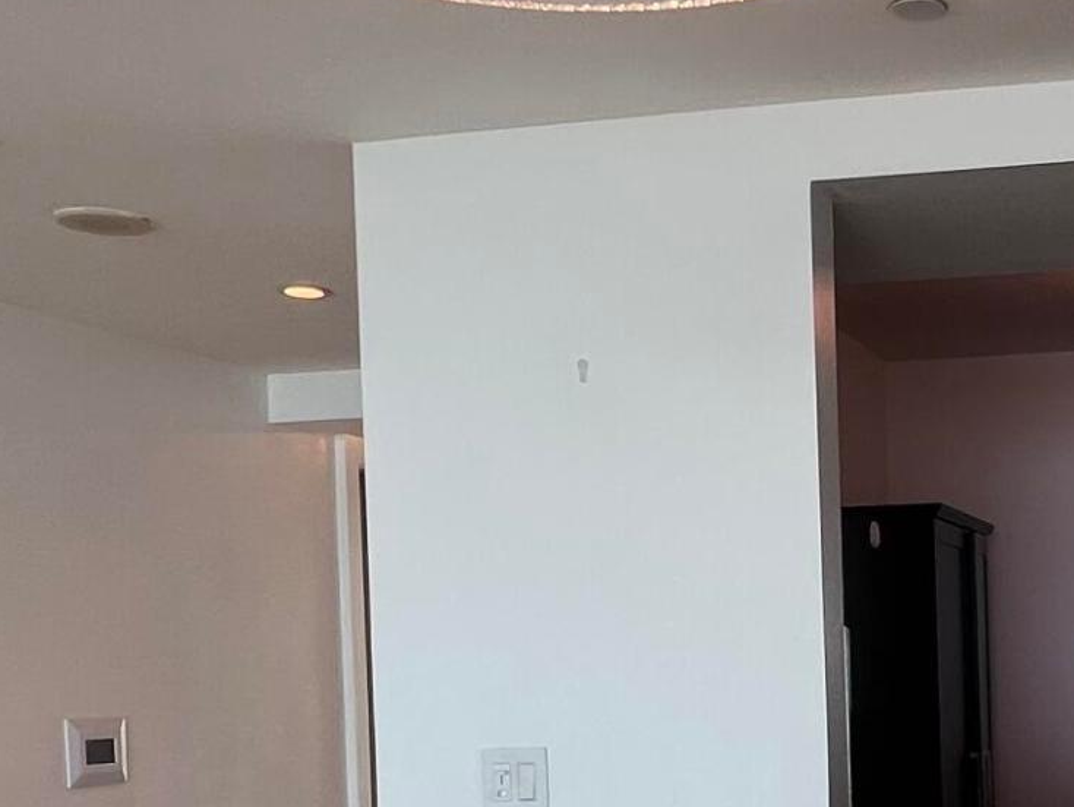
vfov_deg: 27.5
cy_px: 726
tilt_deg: -1.0
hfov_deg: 35.0
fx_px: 1583
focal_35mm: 51
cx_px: 1001
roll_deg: +1.9
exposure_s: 1/120
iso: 50
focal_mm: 1.57
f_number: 1.8
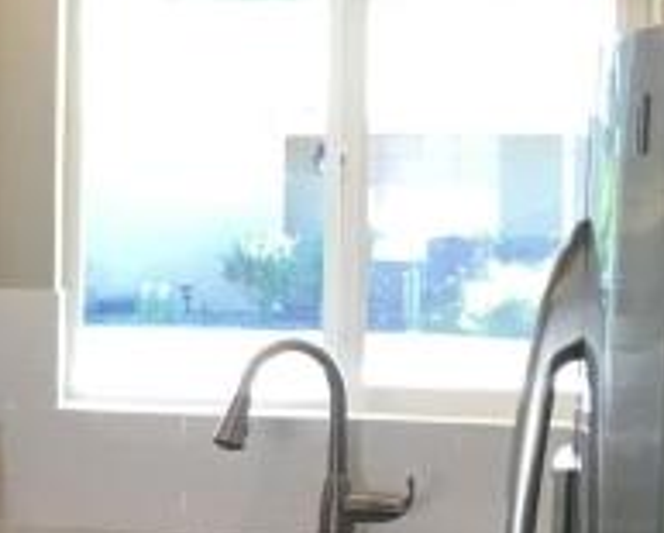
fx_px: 2952
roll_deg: +0.8
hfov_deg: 10.6
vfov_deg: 10.3
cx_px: -1025
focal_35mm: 150
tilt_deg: -1.3
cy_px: 272
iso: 32
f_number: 2.2
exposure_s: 1/30
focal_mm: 4.15
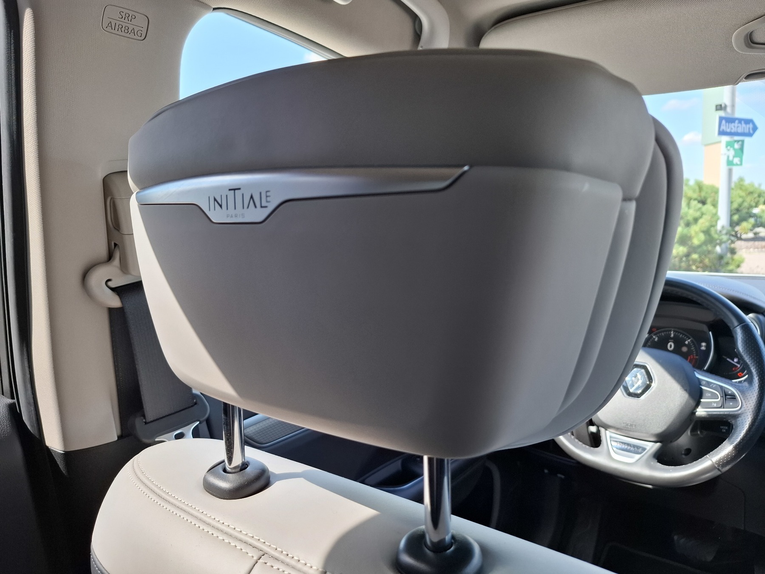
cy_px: 287
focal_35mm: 23
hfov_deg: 73.9
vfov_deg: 58.9
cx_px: 382
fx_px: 508
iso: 50
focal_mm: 5.54
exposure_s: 1/119
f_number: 1.8
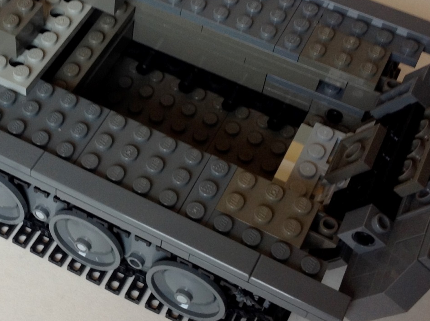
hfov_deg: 24.9
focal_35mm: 77
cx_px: 82
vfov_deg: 19.0
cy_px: 99
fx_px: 955
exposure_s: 1/15
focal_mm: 4.28
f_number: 2.4
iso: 64
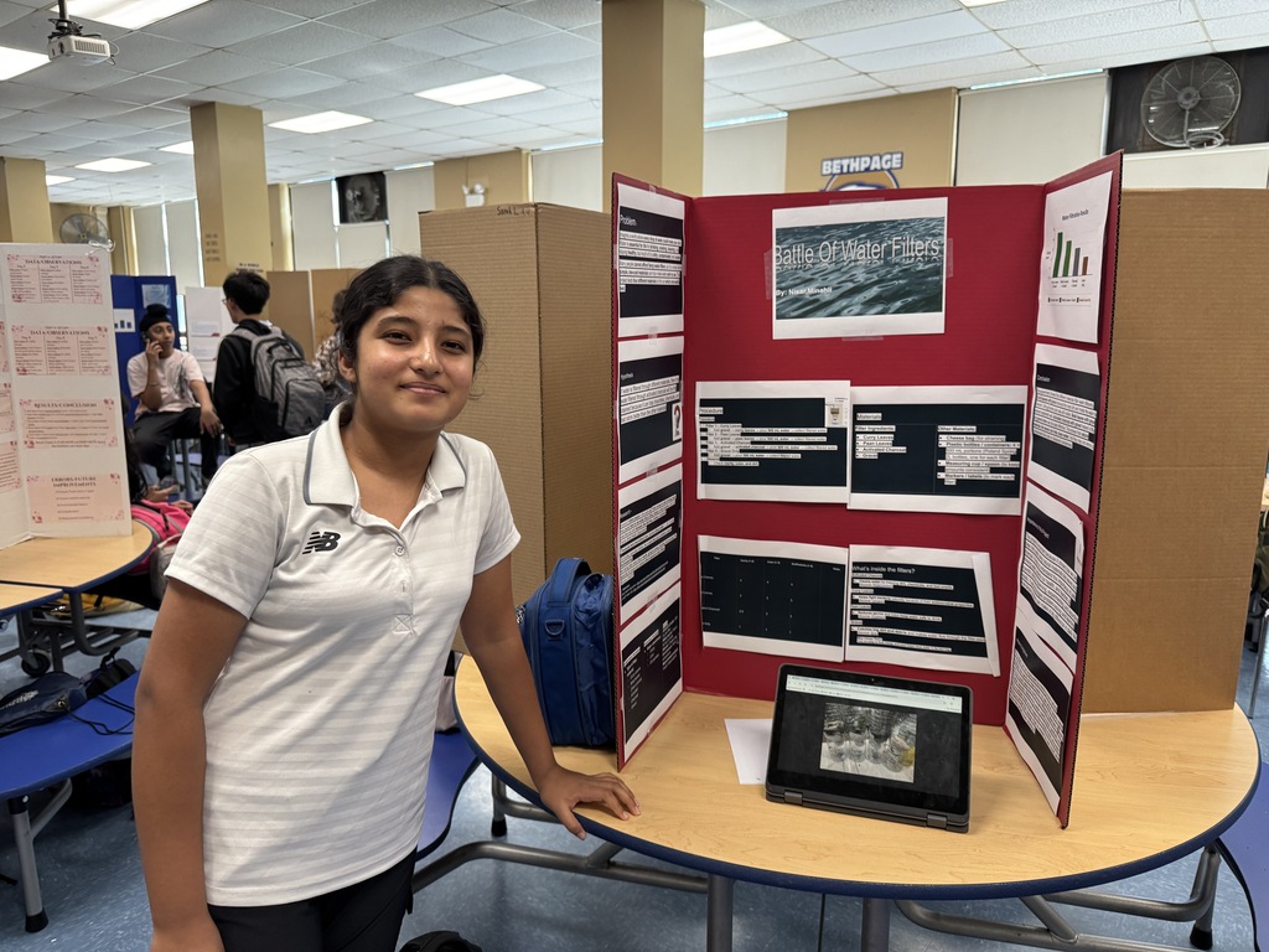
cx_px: 634
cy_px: 476
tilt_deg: -9.3
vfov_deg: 56.8
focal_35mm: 24
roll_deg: +0.4
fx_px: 880
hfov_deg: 71.6
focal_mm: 6.76
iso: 250
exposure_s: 1/60
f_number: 1.78
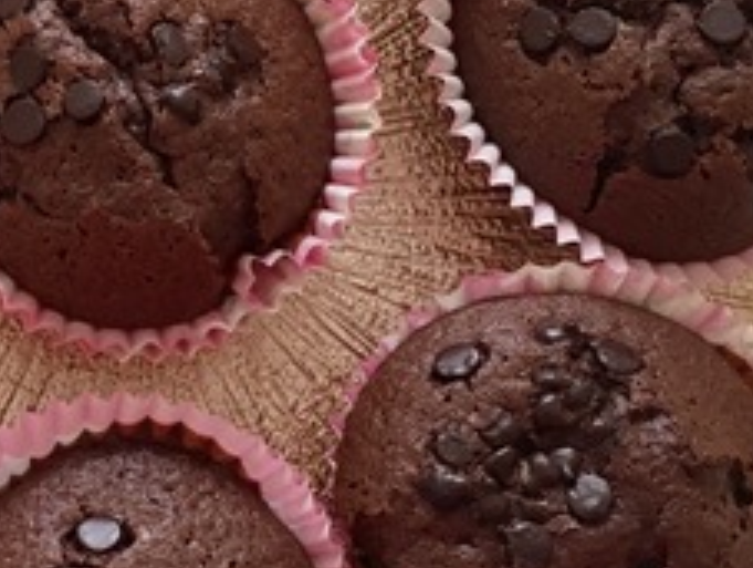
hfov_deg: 21.7
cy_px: 189
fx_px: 1917
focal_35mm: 88
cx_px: 66
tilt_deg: -81.9
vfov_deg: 16.8
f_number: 2.2
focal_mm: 4.15
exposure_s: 1/17
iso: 200
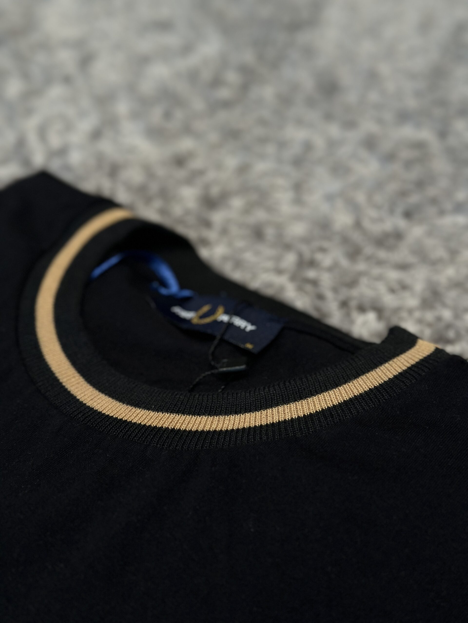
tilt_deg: -42.0
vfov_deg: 39.7
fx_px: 865
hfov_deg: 30.3
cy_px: 312
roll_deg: +2.7
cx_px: 234
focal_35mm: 48
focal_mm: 6.86
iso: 100
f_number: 1.78
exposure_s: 1/120
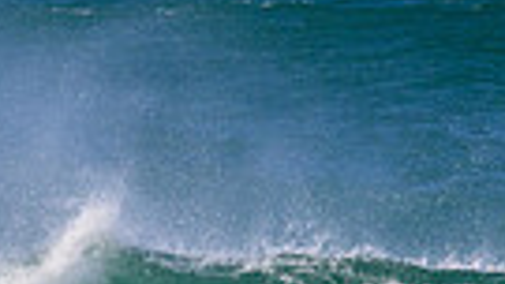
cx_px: 22
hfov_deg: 1.0
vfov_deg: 0.6
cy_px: 547
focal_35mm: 2159
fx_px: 28916
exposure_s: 1/2000
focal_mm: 480
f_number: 11
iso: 1100
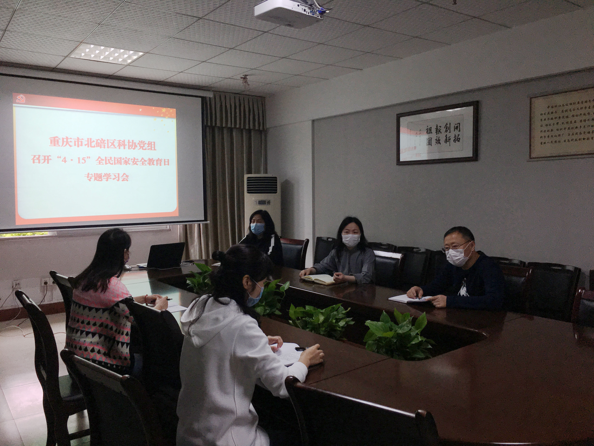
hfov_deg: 61.7
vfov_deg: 48.2
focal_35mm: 29
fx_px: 498
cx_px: 297
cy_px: 223
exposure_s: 1/100
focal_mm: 4.15
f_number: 2.2
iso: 40
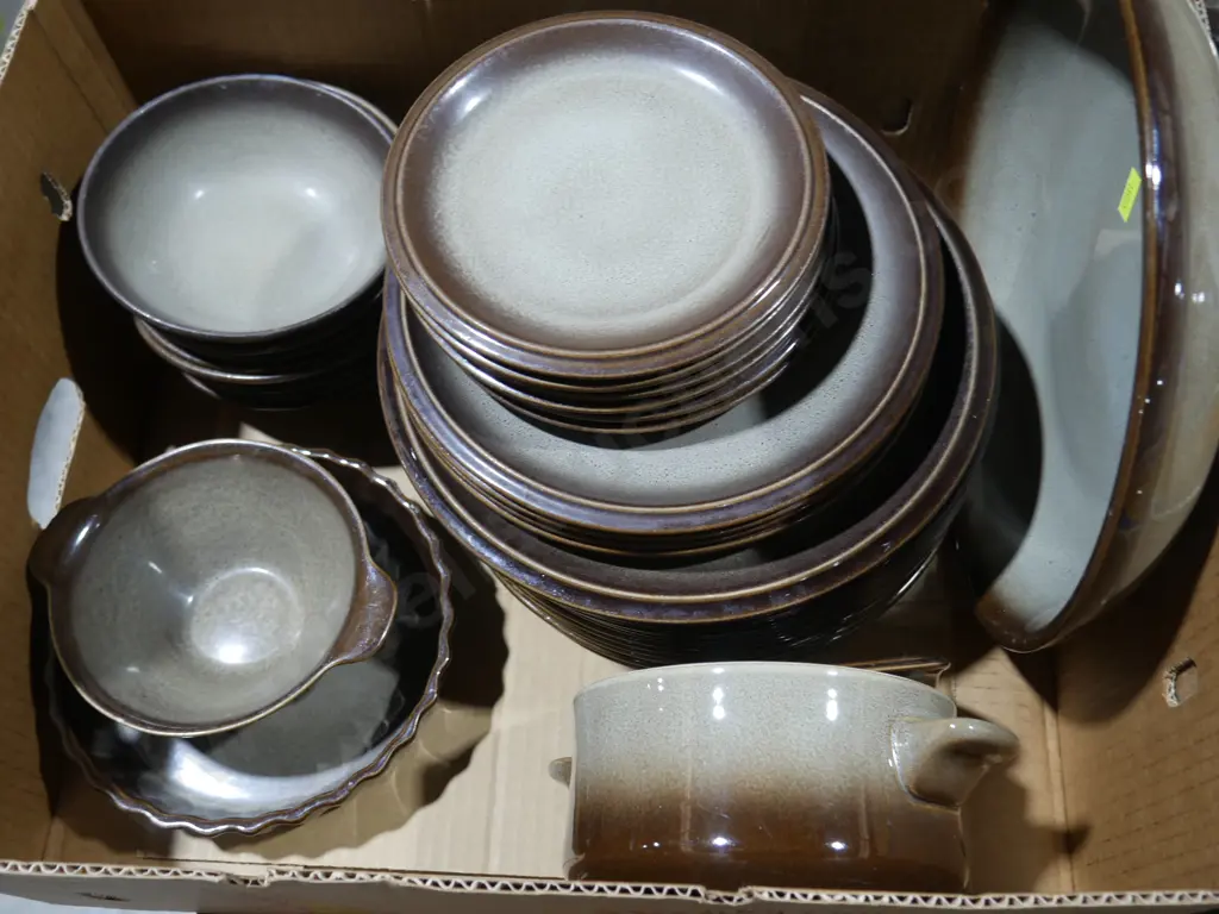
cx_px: 610
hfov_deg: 56.8
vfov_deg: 44.2
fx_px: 1127
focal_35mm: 32
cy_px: 457
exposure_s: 1/60
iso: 400
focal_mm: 16
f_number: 3.6
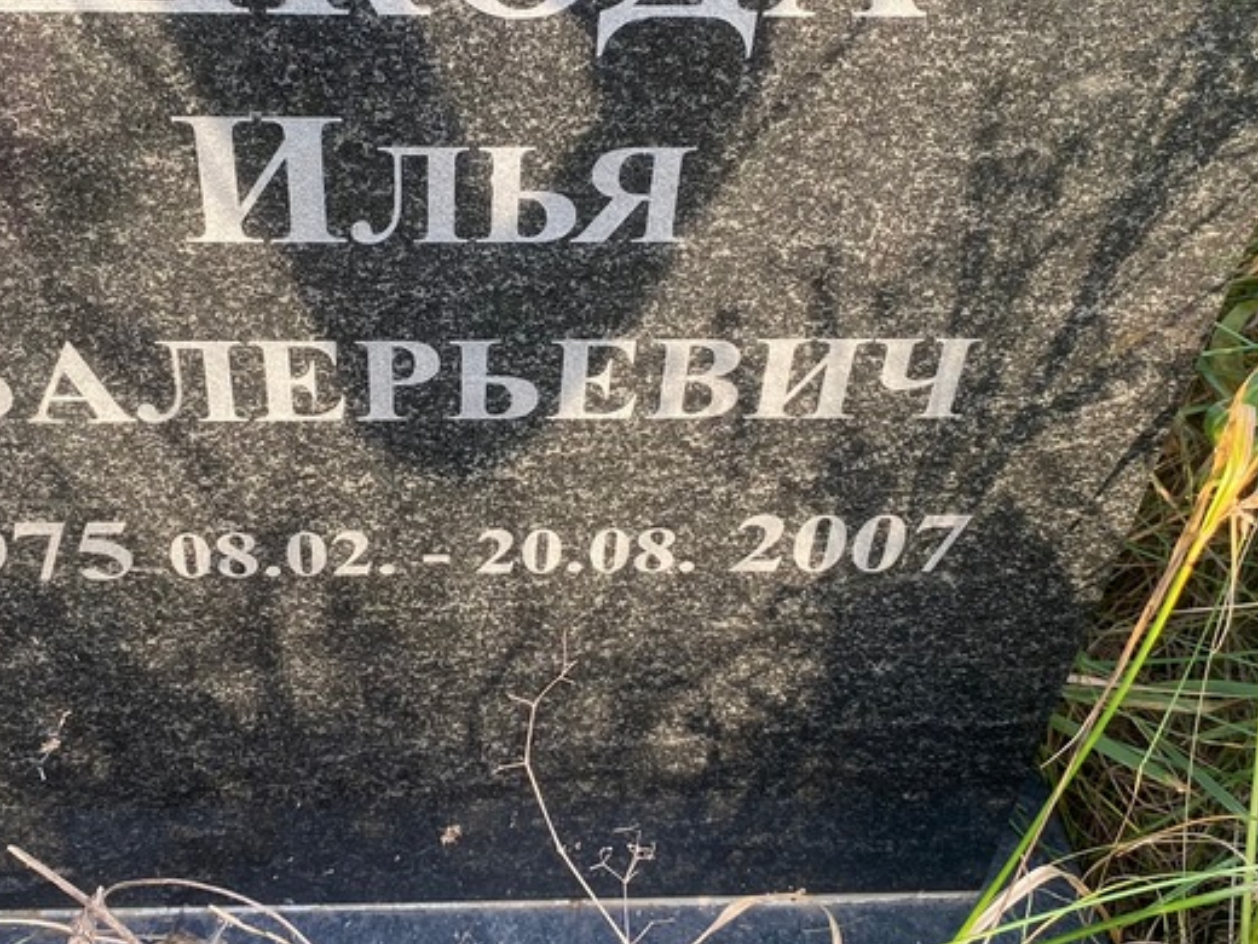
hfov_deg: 46.4
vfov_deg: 35.6
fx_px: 1454
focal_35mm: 40
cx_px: 467
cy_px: 324
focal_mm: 4.25
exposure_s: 1/122
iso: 64
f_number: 1.8
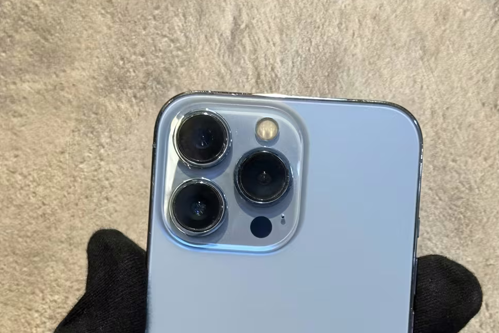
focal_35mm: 83
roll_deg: -15.9
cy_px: 352
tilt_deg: +5.2
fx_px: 1151
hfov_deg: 24.4
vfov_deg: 16.1
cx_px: 293
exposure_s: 1/50
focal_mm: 6.76
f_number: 1.78
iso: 80
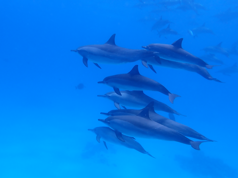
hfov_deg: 58.4
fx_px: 213
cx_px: 119
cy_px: 88
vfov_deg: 45.4
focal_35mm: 31
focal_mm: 5.4
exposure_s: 1/400
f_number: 3.2
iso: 100
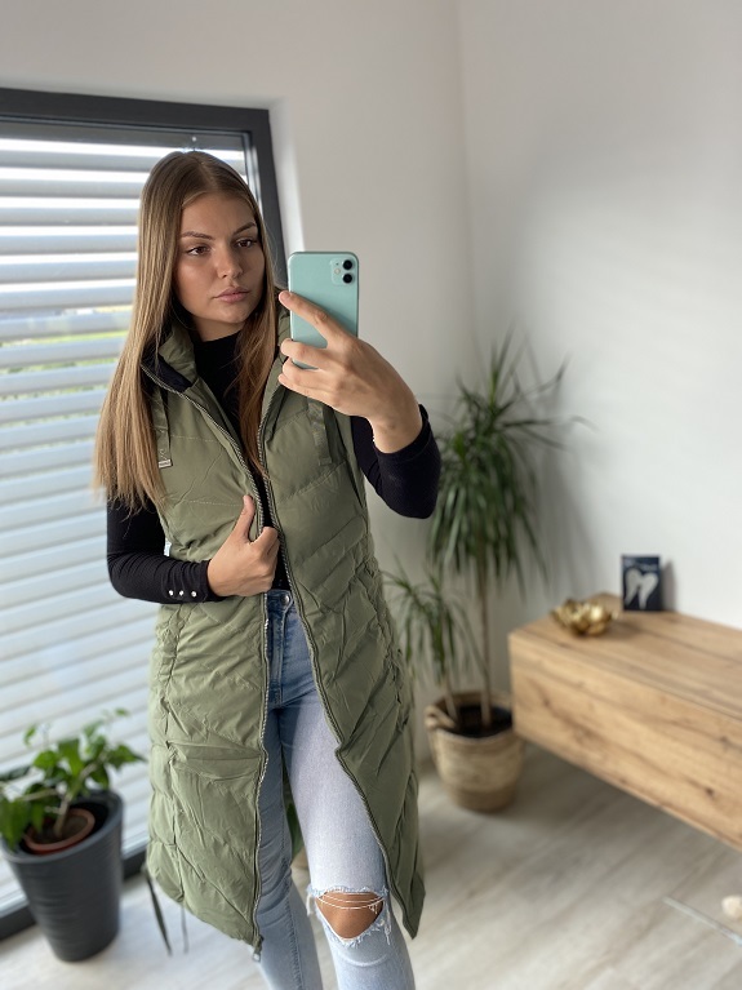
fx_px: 743
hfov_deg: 53.1
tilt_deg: -19.9
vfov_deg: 67.3
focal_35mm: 26
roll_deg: +5.5
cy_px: 495
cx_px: 371
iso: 100
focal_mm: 4.25
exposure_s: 1/121
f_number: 1.8
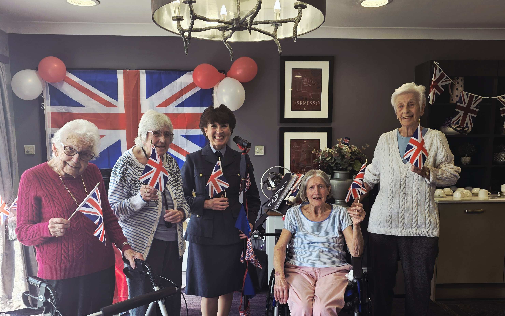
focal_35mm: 33
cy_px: 205
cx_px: 256
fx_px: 454
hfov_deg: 58.1
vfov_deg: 38.0
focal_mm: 6.3
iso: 25
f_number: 1.7
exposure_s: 1/101
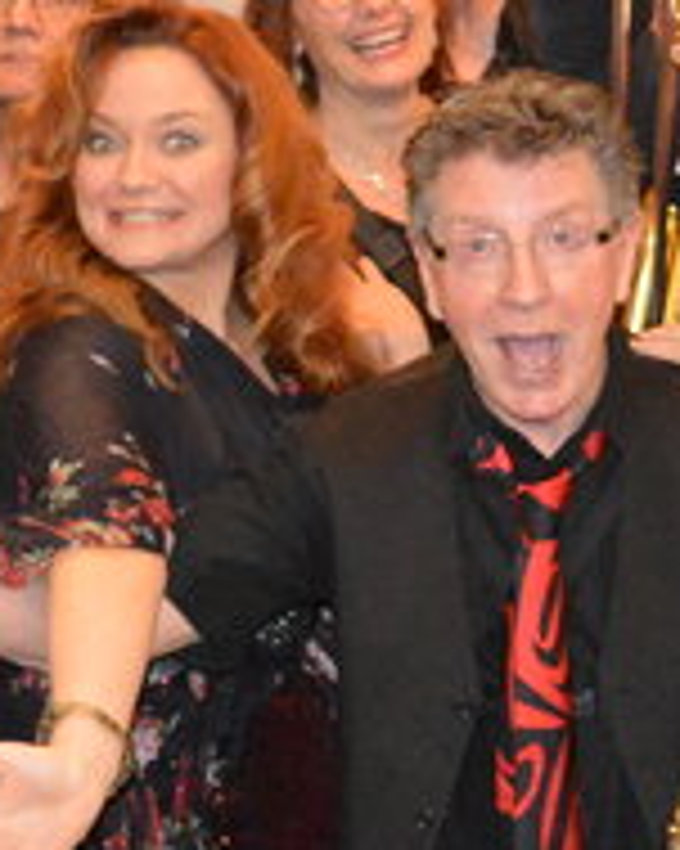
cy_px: 546
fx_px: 3902
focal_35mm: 155
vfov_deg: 12.4
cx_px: 666
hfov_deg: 9.9
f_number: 3.8
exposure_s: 1/60
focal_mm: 20
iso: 3200
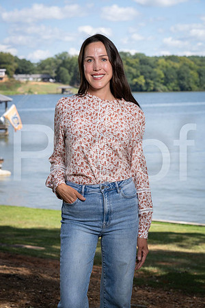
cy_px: 154
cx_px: 102
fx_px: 726
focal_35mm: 85
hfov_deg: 16.1
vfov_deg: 23.9
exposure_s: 1/160
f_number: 6.3
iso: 100
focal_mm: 85
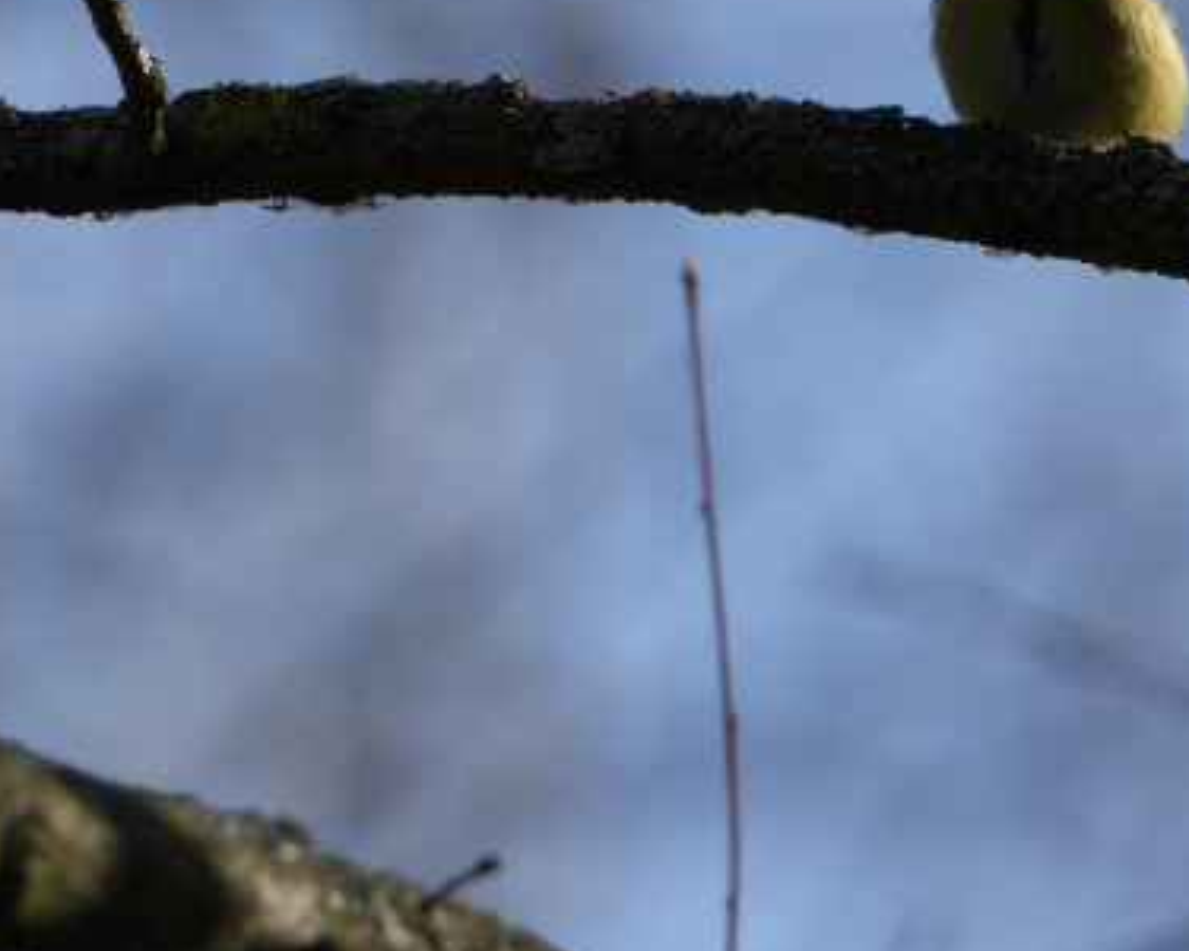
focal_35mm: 2129
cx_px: 888
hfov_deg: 0.9
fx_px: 74919
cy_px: 10
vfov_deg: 0.7
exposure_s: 1/250
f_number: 10
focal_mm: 800
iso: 200
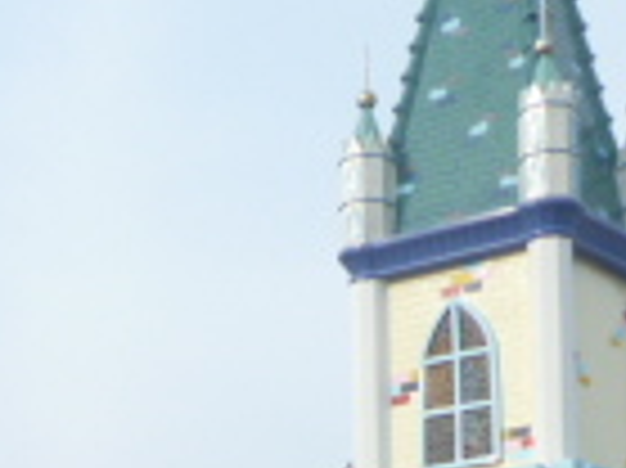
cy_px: 778
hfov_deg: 16.9
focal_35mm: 115
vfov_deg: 12.0
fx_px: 2078
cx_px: 59
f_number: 3.2
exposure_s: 1/640
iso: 80
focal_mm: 4.4
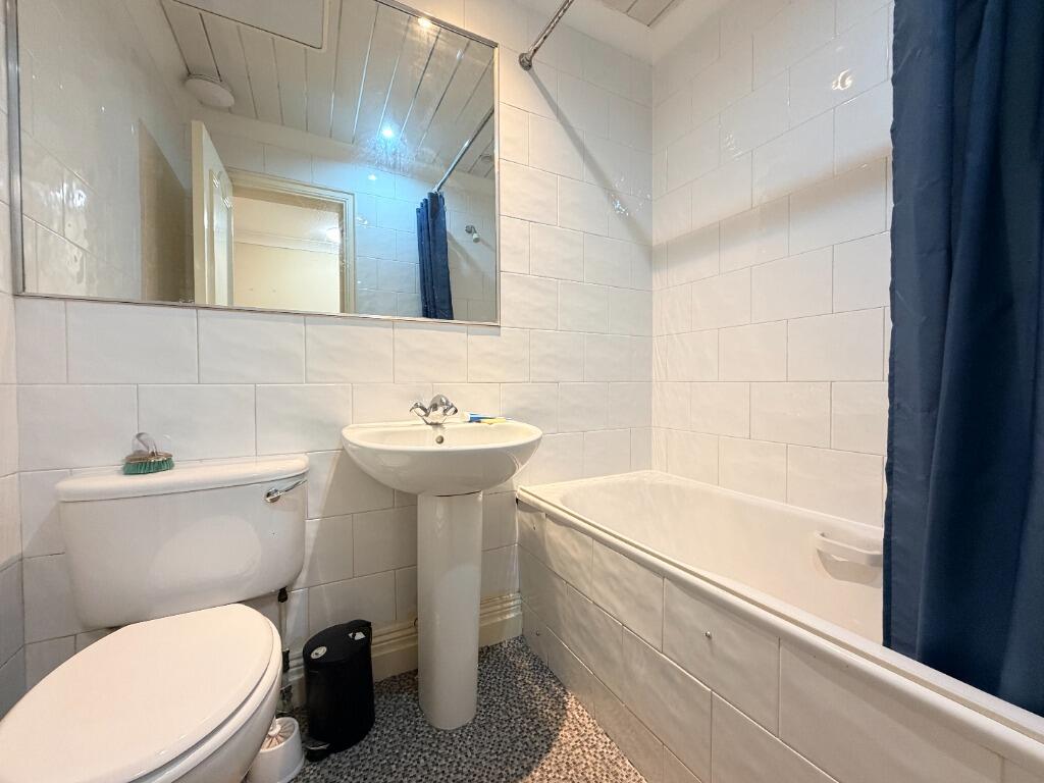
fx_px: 422
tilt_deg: -0.6
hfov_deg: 102.1
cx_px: 522
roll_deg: +0.6
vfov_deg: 85.7
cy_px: 392
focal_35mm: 14
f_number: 2.2
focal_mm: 2.22
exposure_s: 1/50
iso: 320
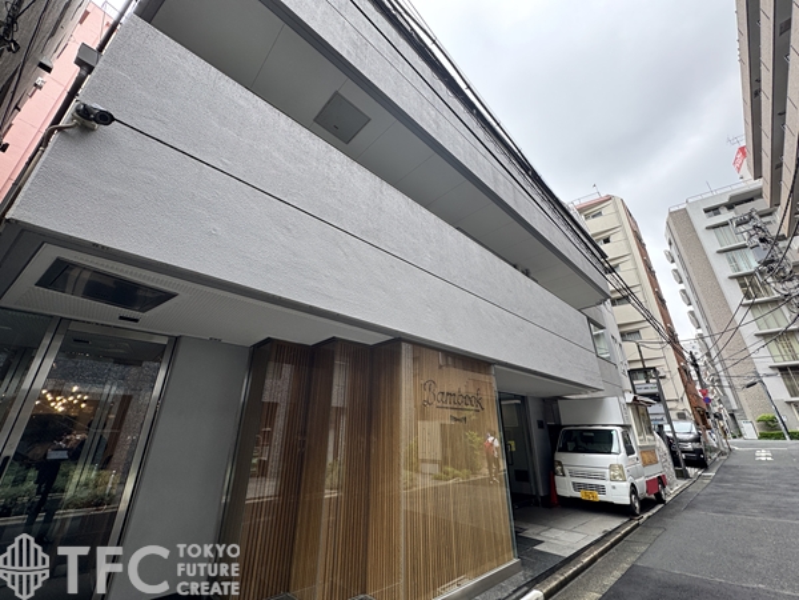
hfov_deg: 102.1
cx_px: 400
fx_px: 323
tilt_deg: +25.6
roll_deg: +0.0
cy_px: 300
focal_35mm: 14
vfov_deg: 85.7
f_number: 2.2
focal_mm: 2.22
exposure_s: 1/166
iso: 40
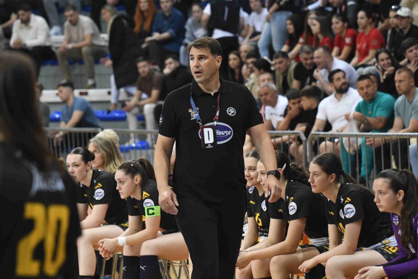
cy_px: 140
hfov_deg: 10.2
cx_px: 209
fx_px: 2351
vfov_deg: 6.8
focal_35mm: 202
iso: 3200
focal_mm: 135
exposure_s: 1/400
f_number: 4
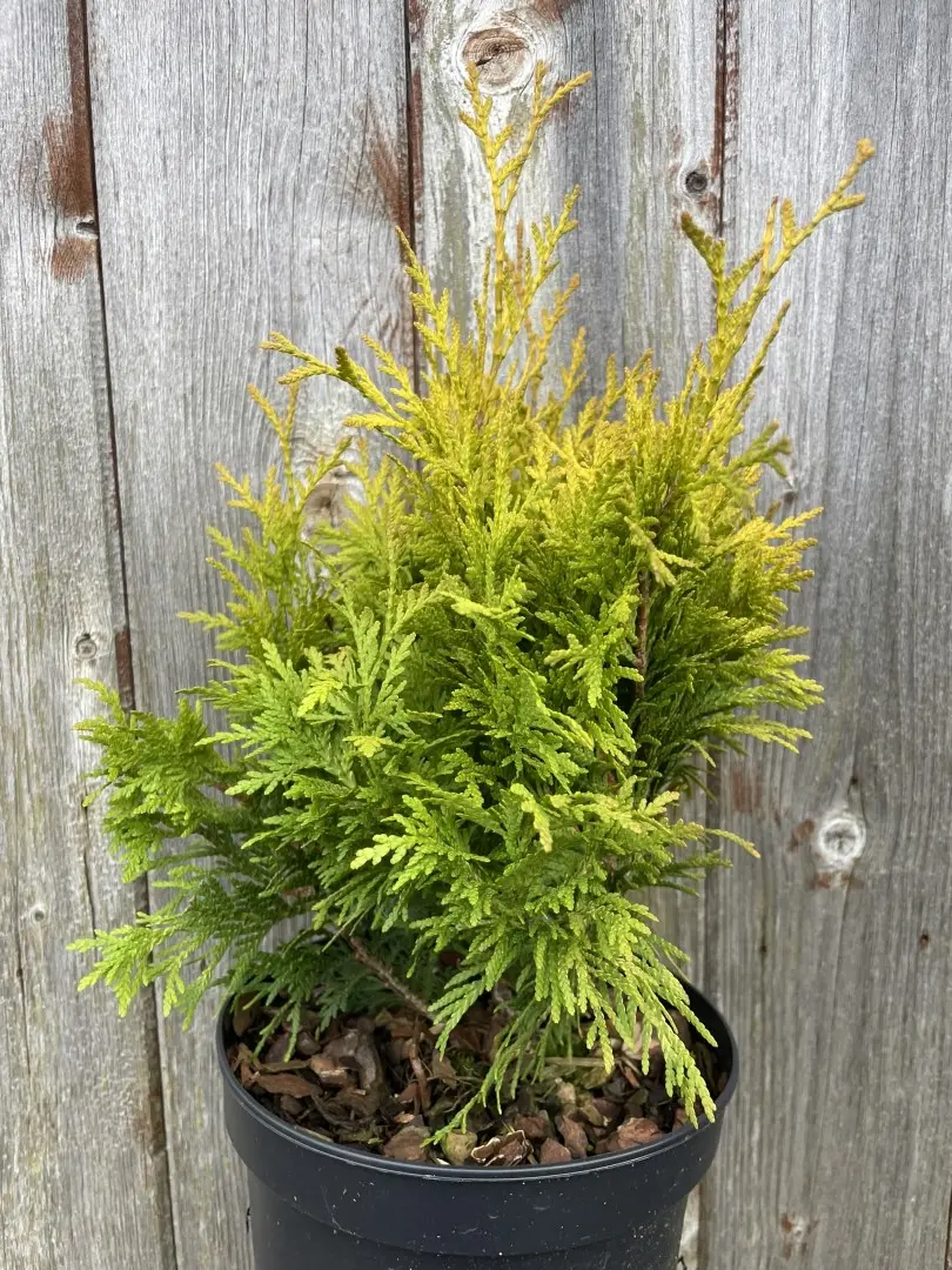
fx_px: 953
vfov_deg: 67.3
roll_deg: +0.7
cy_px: 635
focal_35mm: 26
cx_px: 476
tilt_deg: -8.0
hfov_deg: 53.1
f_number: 1.6
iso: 32
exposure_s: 1/347
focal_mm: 4.2
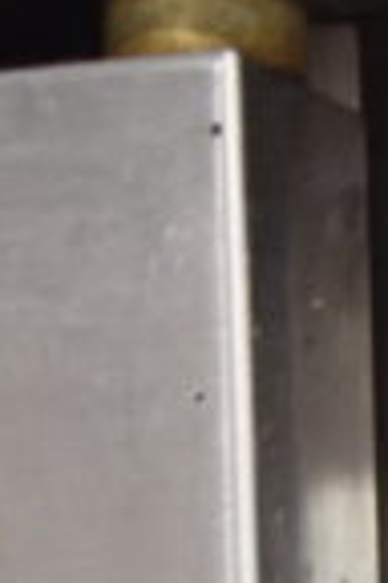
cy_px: 1711
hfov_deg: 6.4
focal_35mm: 209
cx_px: 699
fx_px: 3379
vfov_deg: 8.4
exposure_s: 1/40
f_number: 3.8
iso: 720
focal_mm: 22
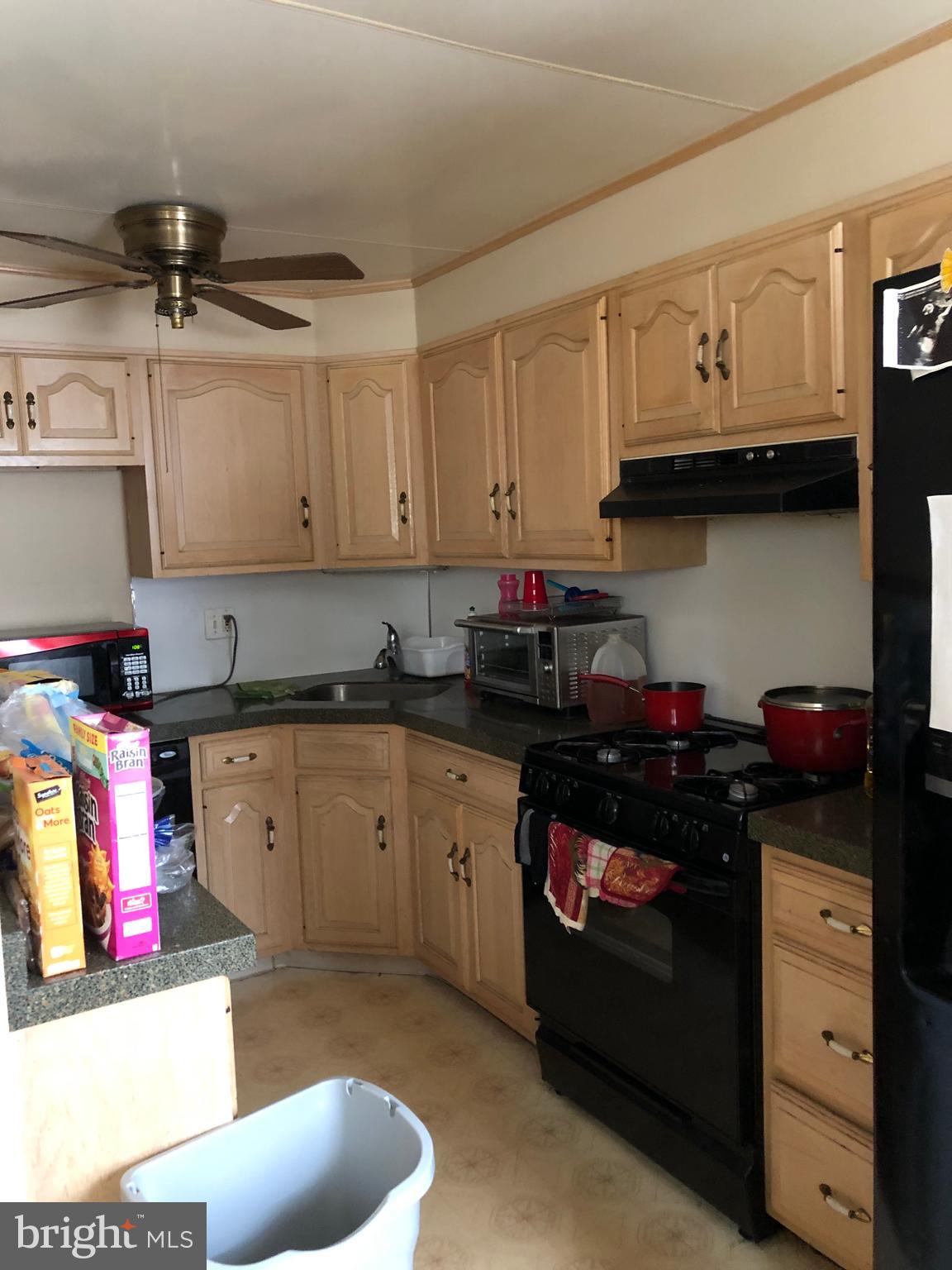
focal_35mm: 28
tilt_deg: -4.5
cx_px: 476
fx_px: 1027
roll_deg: +1.9
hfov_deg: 49.7
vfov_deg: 63.4
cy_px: 635
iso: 100
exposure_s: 1/4
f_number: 1.8
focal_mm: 3.99
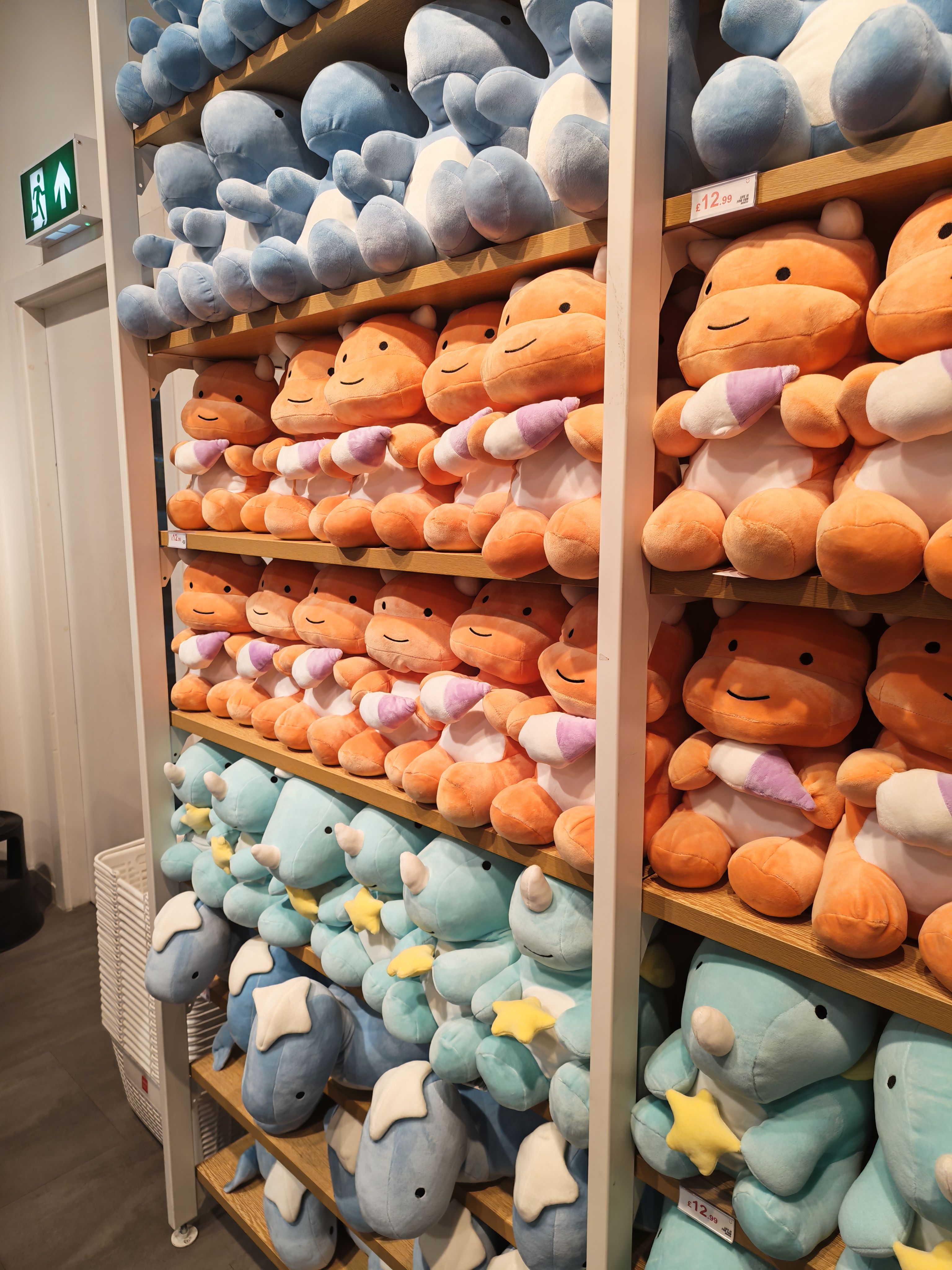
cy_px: 635
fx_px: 843
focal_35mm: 23
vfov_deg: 73.9
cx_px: 476
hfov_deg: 58.9
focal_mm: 5.4
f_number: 1.6
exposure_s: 1/120
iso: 50
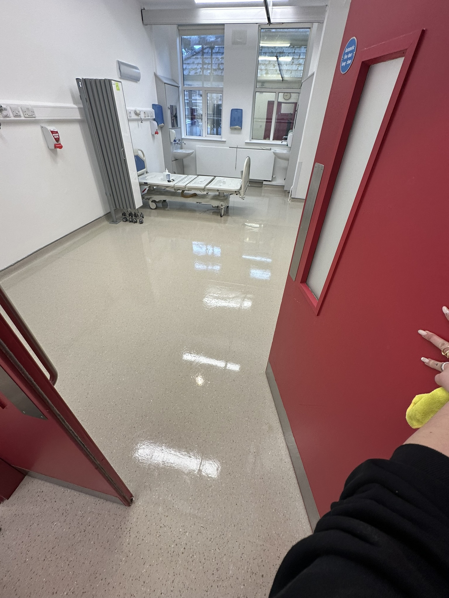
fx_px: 242
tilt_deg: -37.9
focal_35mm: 14
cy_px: 299
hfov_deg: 85.7
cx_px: 224
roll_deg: -2.4
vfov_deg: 102.1
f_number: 2.2
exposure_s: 1/100
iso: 100
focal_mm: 2.22
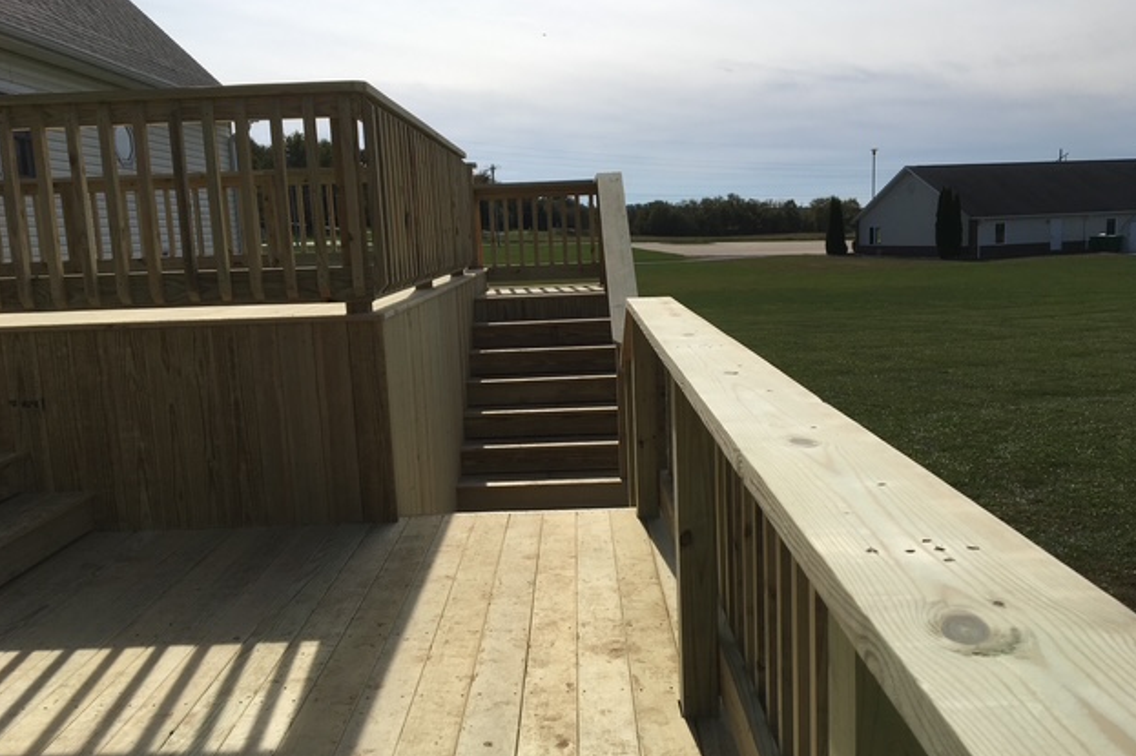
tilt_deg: -9.1
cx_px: 563
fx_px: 978
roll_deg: +2.7
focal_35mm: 31
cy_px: 390
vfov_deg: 42.3
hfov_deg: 60.3
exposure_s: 1/3205
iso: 25
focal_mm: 4.15
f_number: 2.2
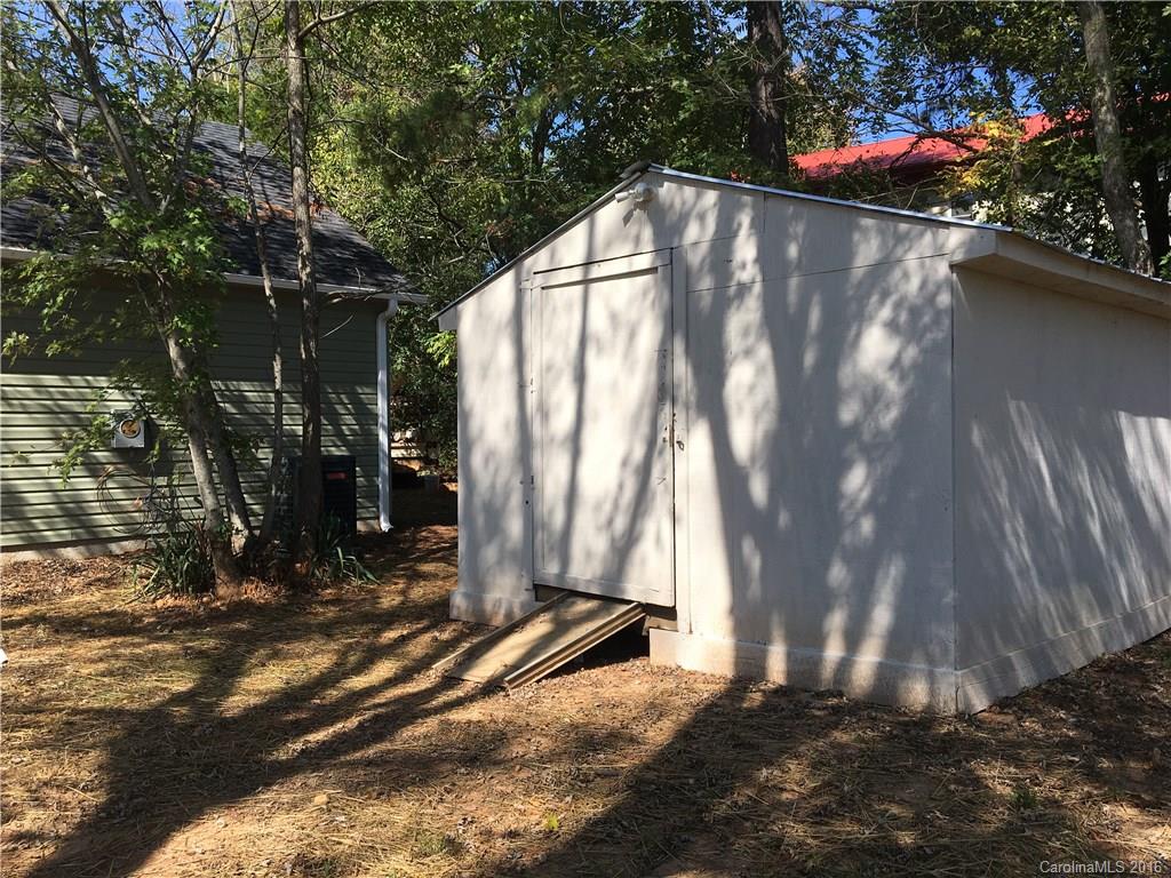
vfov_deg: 48.2
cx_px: 586
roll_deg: +1.1
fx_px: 981
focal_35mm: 29
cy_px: 439
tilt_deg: +0.4
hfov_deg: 61.7
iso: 25
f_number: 2.2
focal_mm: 4.15
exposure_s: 1/950
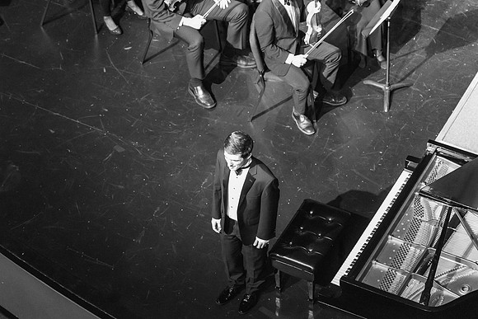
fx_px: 1660
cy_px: 160
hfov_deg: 16.4
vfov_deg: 11.0
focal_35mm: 125
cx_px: 239
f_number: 4
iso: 20000
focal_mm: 125
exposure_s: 1/250
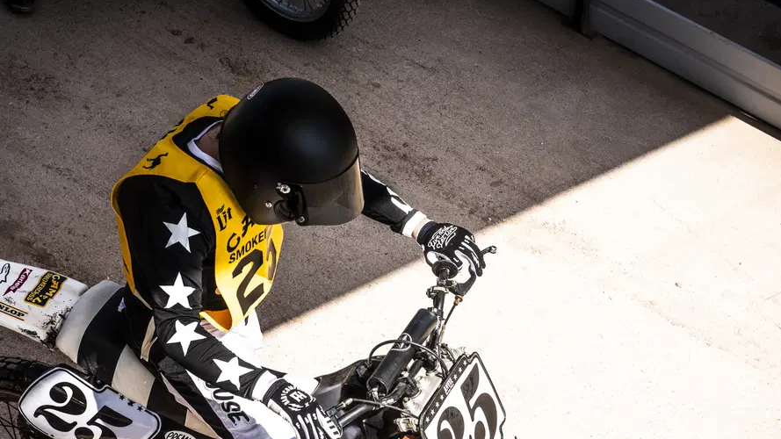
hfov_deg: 21.6
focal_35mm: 99
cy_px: 334
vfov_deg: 12.2
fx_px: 2050
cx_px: 330
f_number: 9
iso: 100
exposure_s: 1/320
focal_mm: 70
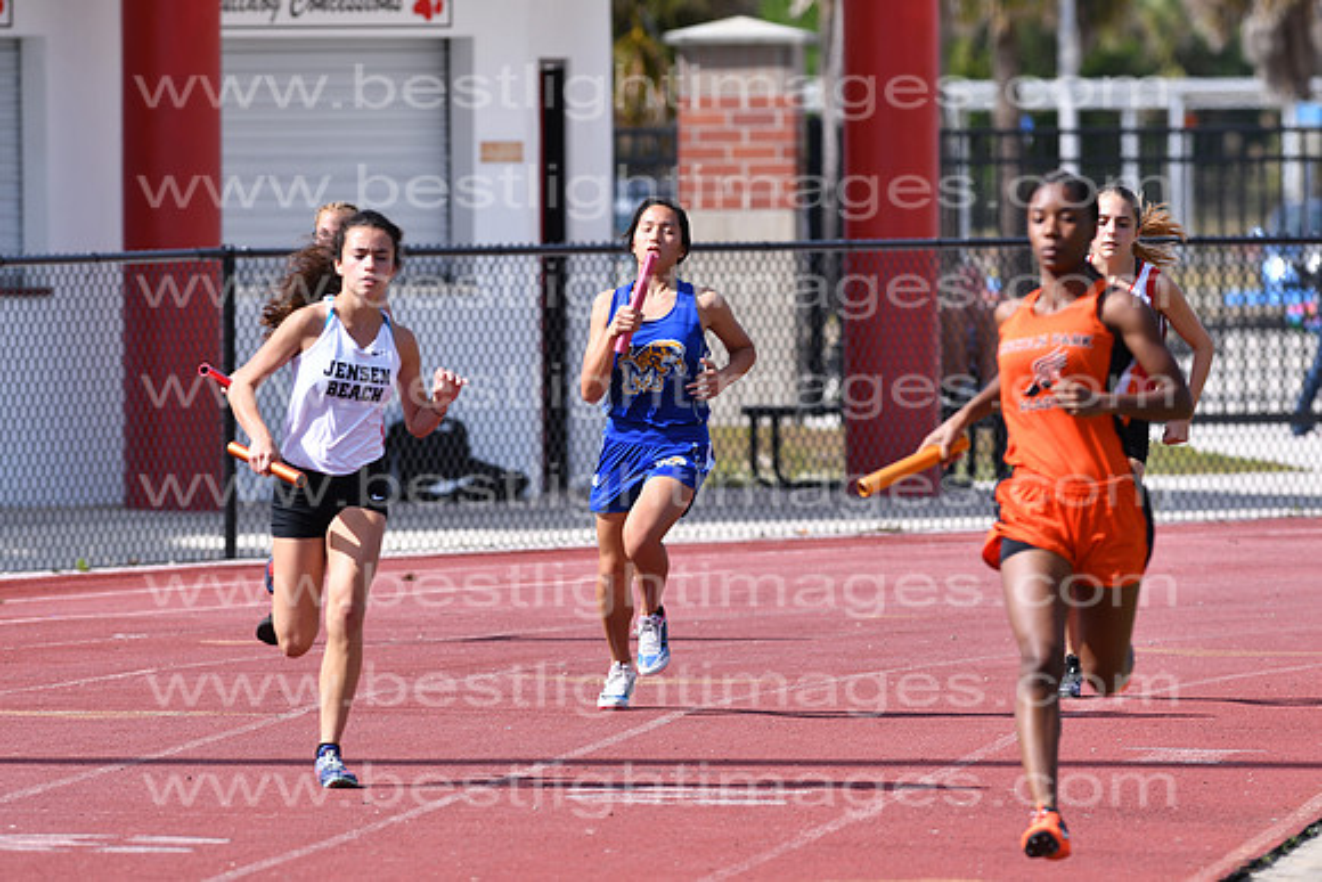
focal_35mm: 450
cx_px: 661
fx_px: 16528
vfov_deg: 3.1
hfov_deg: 4.6
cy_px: 441
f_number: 5.6
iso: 100
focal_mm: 300
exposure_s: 1/640
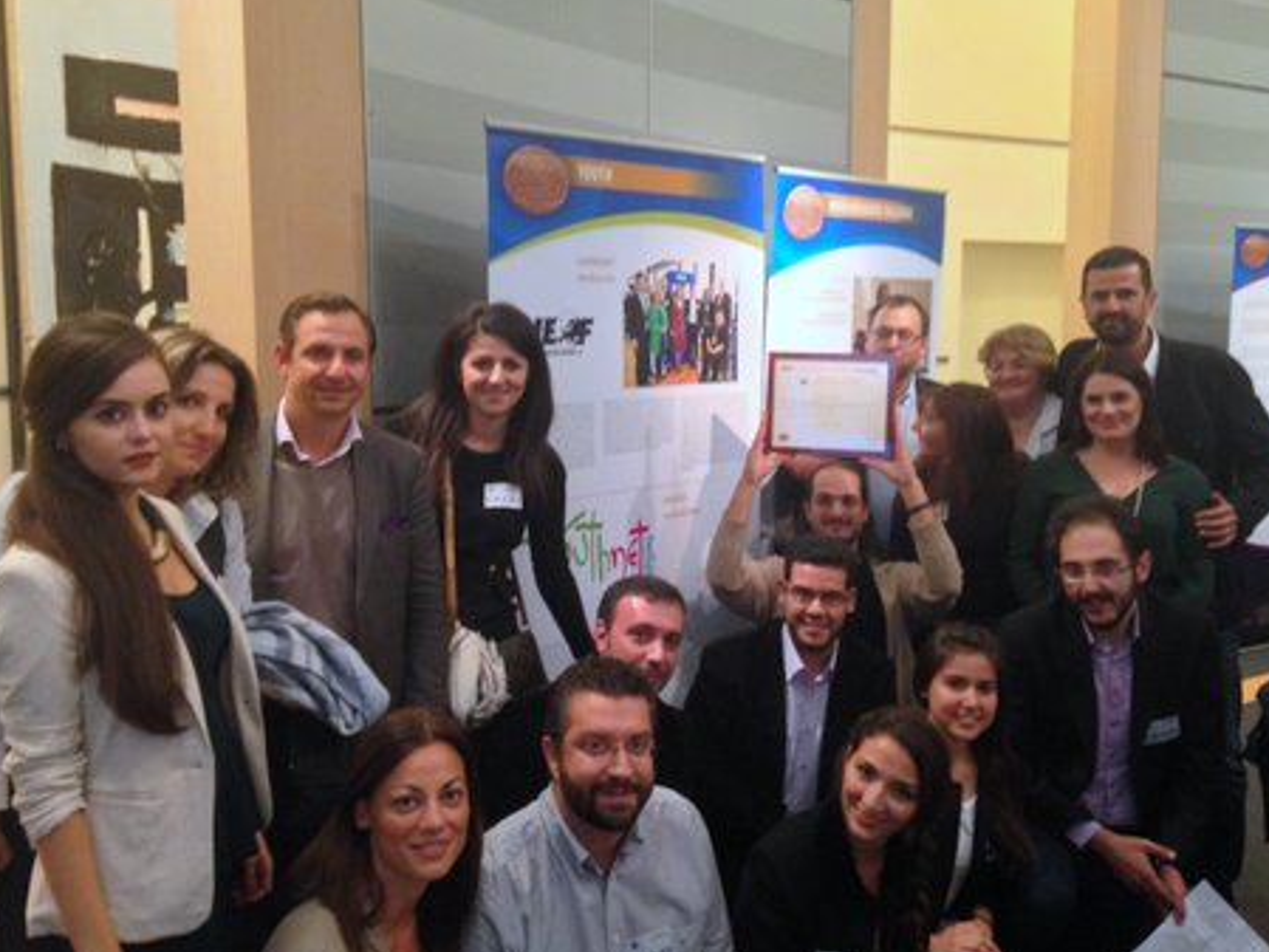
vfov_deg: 39.7
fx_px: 1320
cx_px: 630
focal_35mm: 36
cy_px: 452
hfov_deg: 51.3
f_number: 2.4
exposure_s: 1/20
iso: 320
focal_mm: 4.12
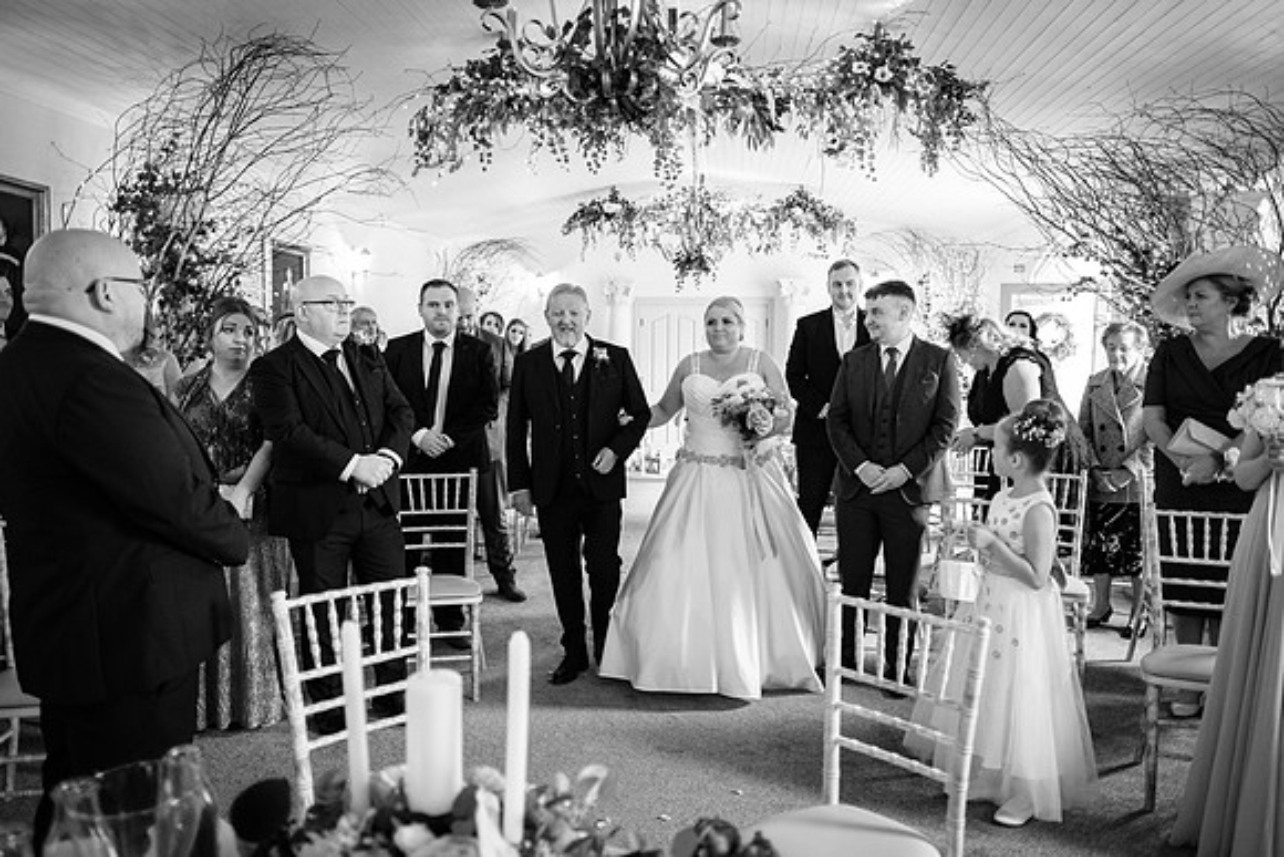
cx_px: 654
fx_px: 884
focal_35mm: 25
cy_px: 420
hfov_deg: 71.9
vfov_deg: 51.7
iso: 2000
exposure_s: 1/160
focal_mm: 16
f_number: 1.6
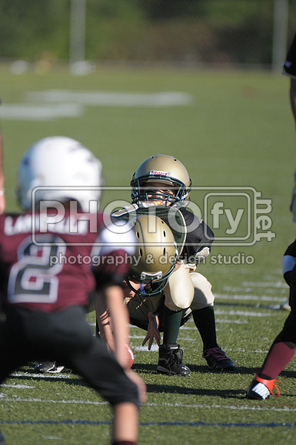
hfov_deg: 2.3
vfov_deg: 3.4
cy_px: 222
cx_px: 148
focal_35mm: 600
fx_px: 7422
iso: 640
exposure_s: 1/4000
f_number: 4
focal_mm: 400
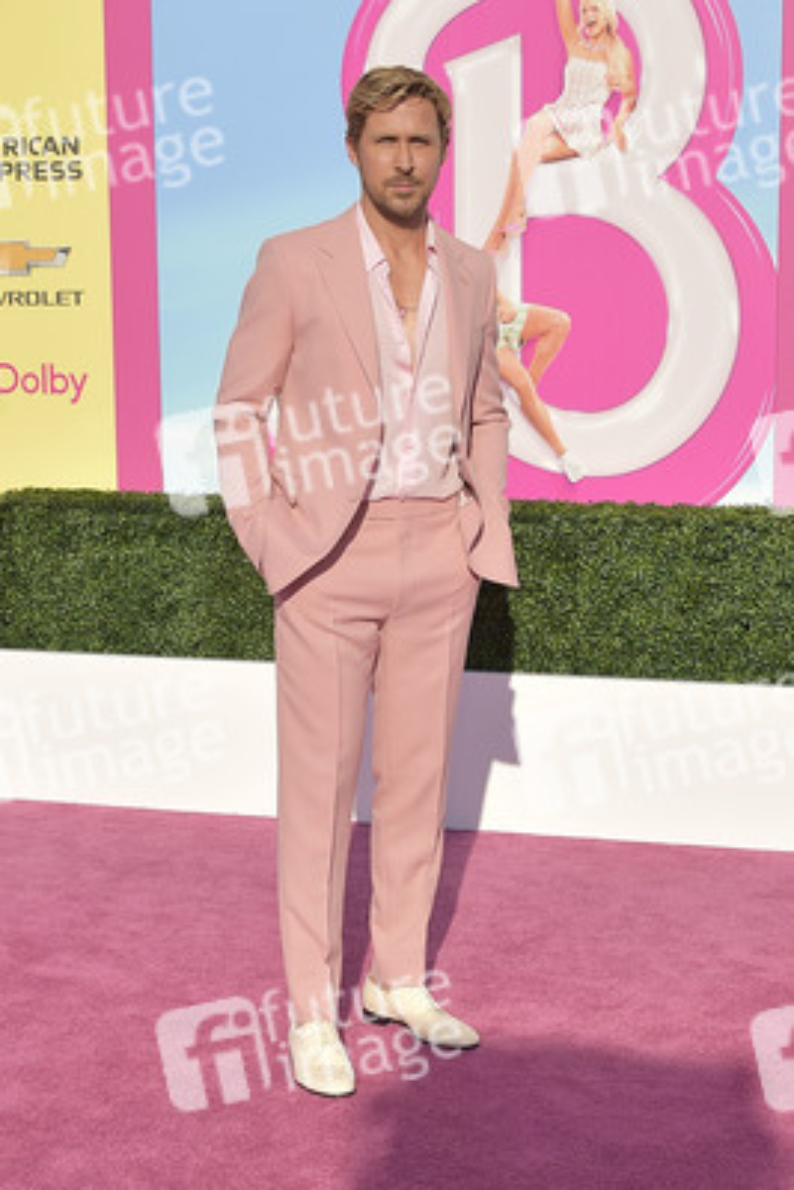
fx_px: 1157
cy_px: 595
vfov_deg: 54.4
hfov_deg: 37.9
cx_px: 397
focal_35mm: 35
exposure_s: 1/640
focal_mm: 35
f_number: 6.3
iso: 100
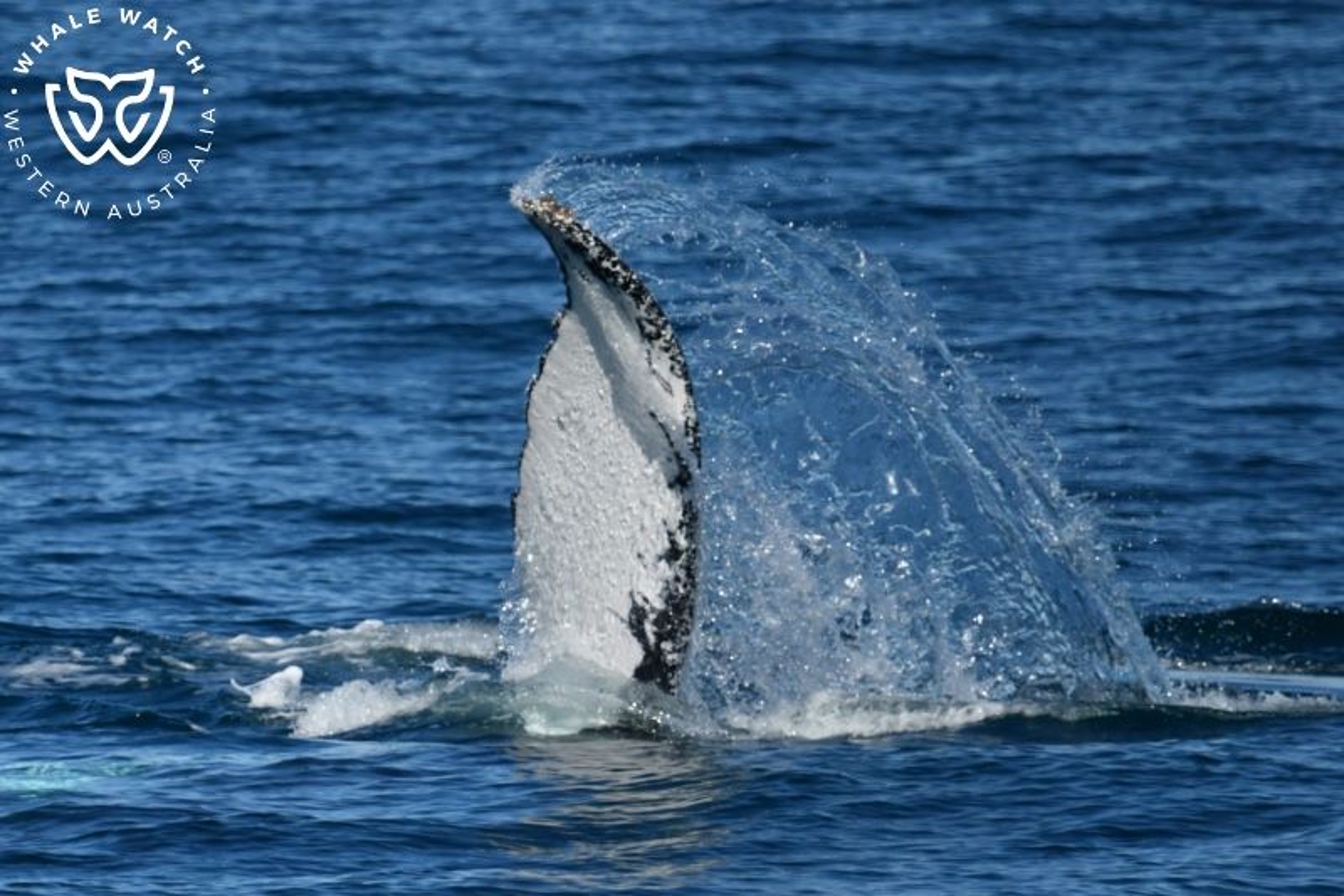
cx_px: 672
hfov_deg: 3.4
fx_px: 22394
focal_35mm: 600
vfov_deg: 2.3
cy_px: 448
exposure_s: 1/8000
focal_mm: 600
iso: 720
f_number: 6.3
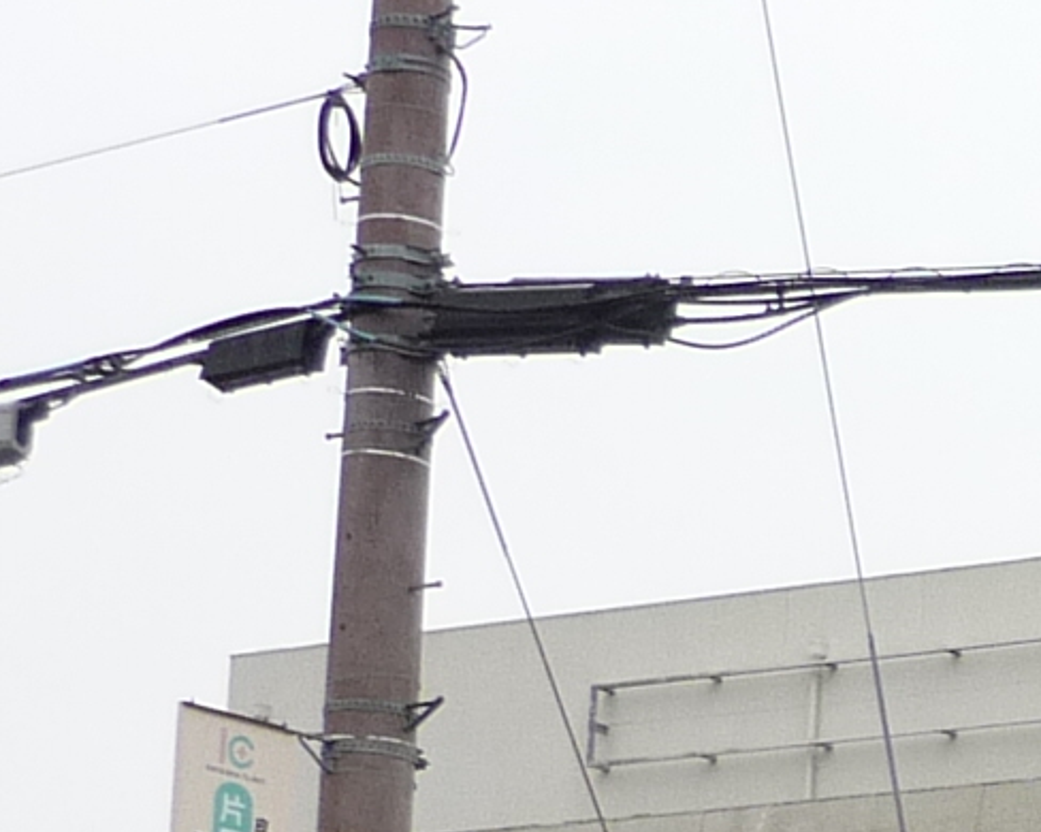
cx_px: 2219
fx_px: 5205
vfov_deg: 8.8
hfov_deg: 10.3
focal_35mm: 169
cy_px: 1440
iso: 100
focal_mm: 5.5
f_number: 2.8
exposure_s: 1/800
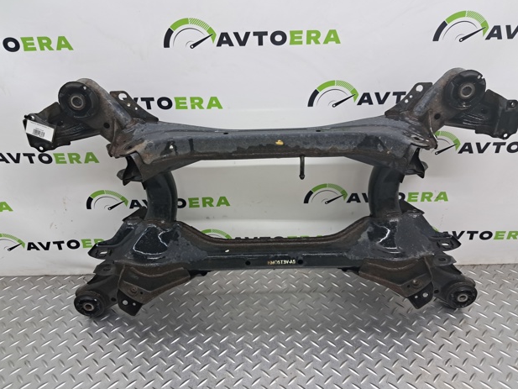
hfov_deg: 63.4
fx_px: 419
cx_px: 261
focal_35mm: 28
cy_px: 196
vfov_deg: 49.8
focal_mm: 4
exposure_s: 1/50
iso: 125
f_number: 1.8
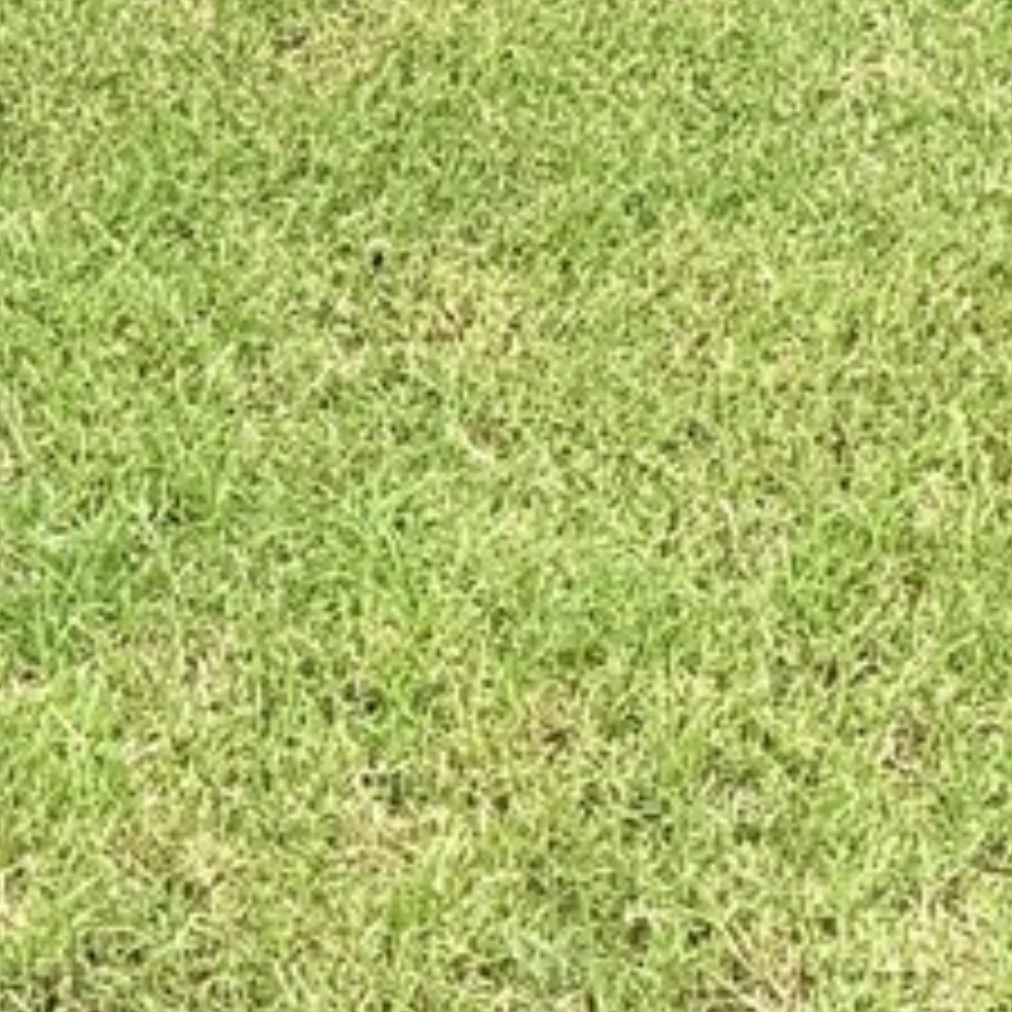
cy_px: -1862
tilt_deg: -4.0
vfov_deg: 8.4
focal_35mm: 181
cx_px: 864
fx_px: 5987
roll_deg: -0.4
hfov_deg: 9.6
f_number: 1.78
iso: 100
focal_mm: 6.76
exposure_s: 1/2169
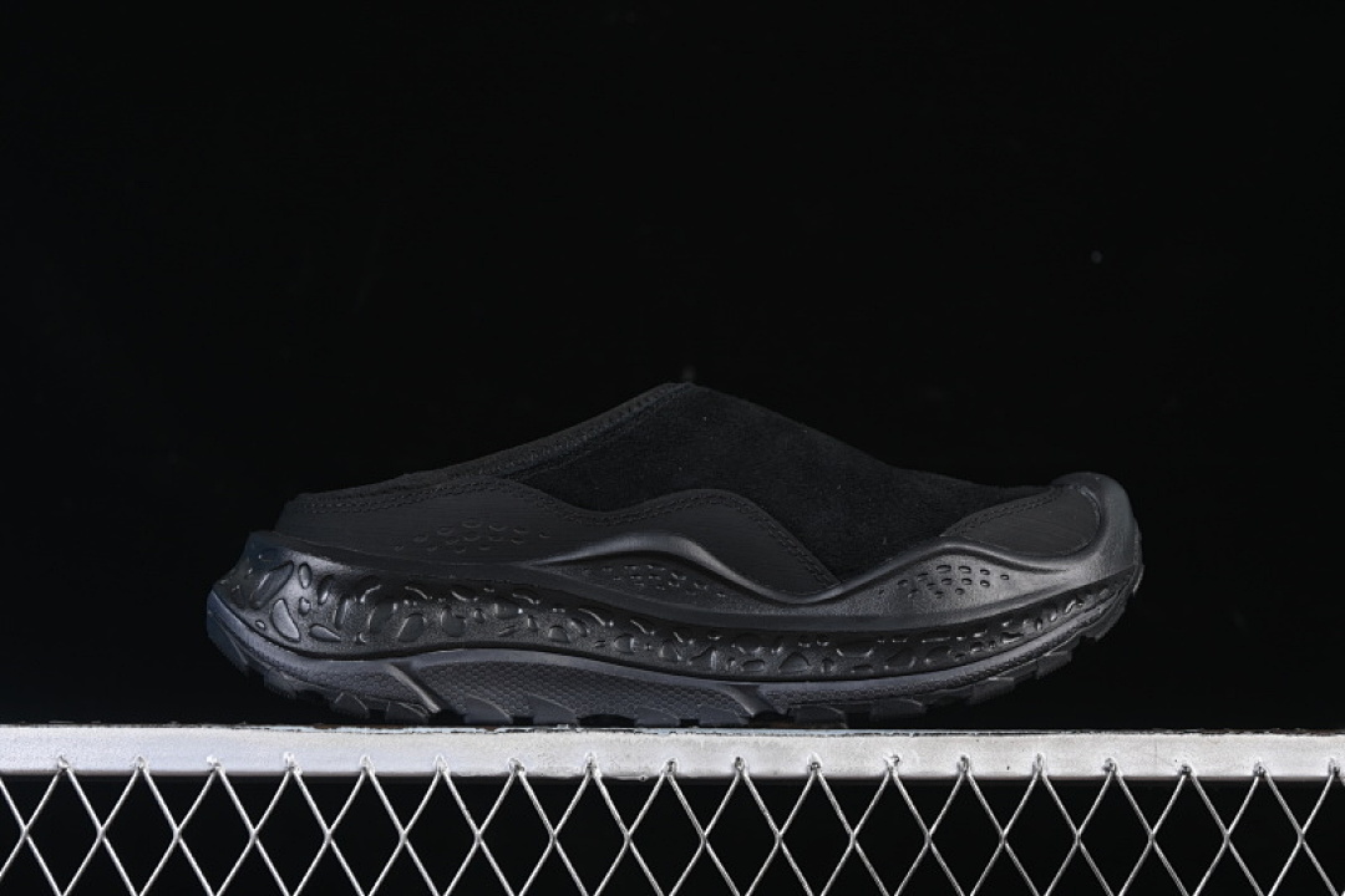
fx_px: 2802
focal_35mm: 75
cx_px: 672
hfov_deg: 27.0
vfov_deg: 18.2
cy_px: 448
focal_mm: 50
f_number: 6.3
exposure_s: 1/50
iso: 160
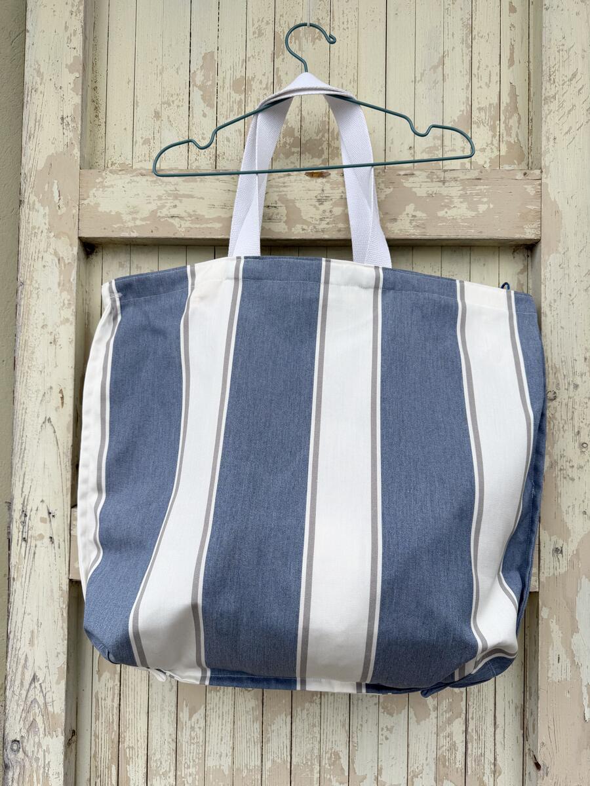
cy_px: 393
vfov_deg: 71.6
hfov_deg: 56.8
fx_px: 545
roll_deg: -0.4
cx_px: 295
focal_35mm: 24
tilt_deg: -5.3
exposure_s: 1/1032
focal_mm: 6.76
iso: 80
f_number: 1.78
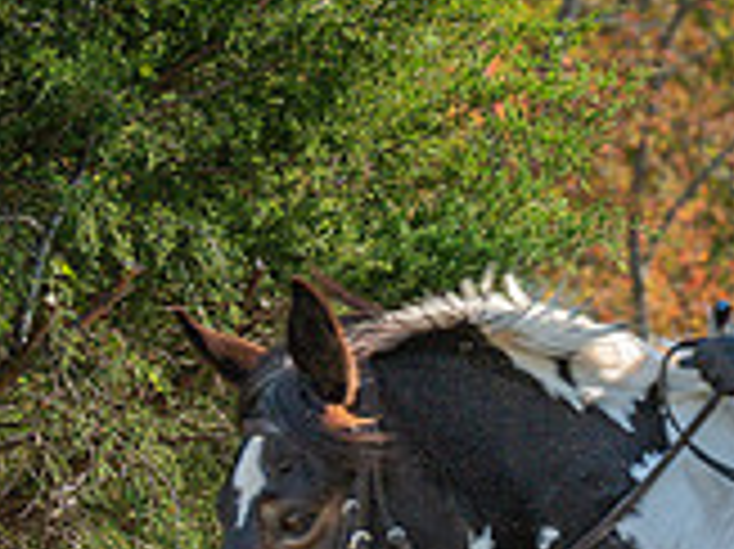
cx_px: 701
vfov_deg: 5.1
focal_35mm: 289
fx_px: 6123
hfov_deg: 6.8
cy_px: 520
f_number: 4
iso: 500
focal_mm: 70
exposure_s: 1/640
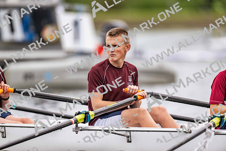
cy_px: 76
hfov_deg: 3.4
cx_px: 113
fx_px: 3767
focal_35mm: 600
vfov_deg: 2.3
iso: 1000
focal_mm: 600
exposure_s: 1/2500
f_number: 4
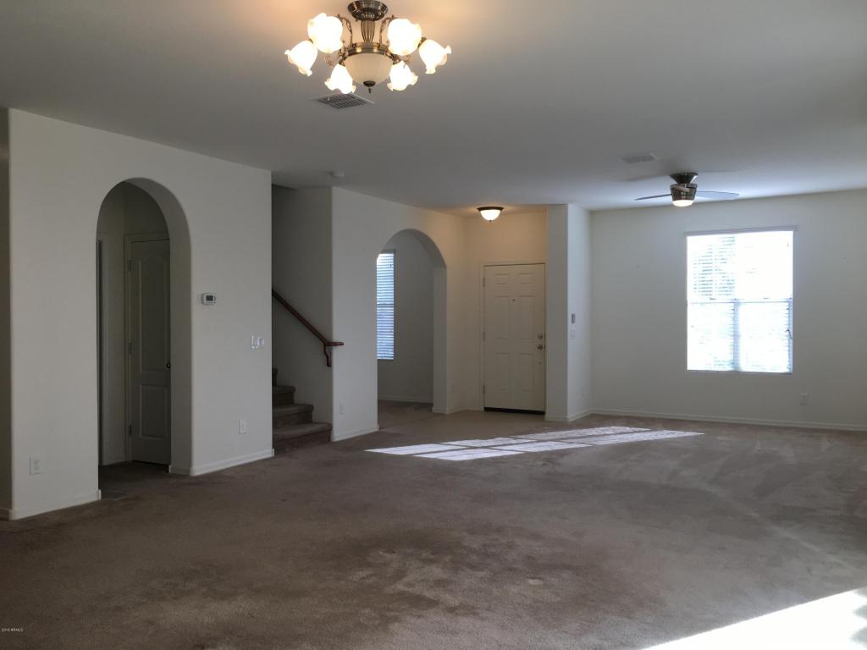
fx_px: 726
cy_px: 325
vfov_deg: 48.2
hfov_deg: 61.7
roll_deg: +0.0
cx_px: 434
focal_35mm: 29
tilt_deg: +0.2
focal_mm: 4.15
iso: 40
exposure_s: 1/120
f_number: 2.2
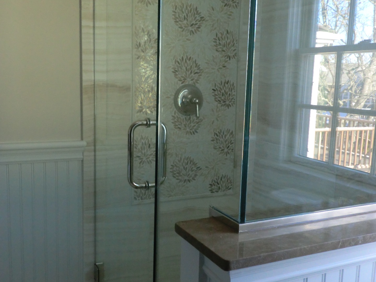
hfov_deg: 49.0
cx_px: 188
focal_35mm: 38
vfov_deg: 37.7
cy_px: 141
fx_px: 413
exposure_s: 1/60
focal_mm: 6.9
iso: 320
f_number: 3.9
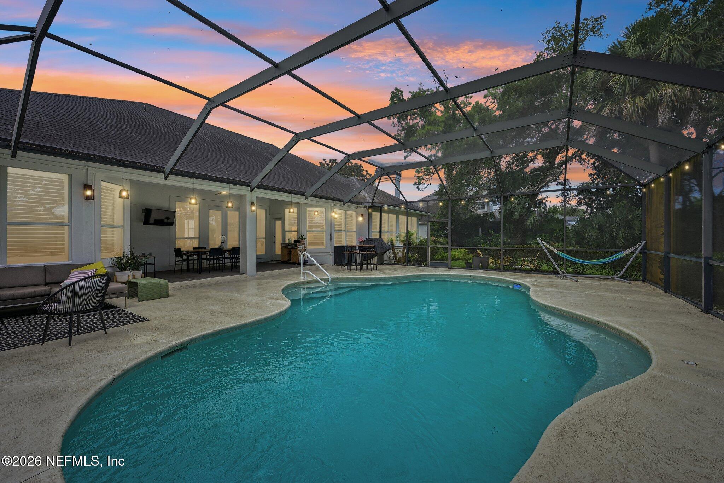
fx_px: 282
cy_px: 242
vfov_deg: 81.2
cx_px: 362
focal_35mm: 14
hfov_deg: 104.3
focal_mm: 14
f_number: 8
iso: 100
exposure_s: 1/90
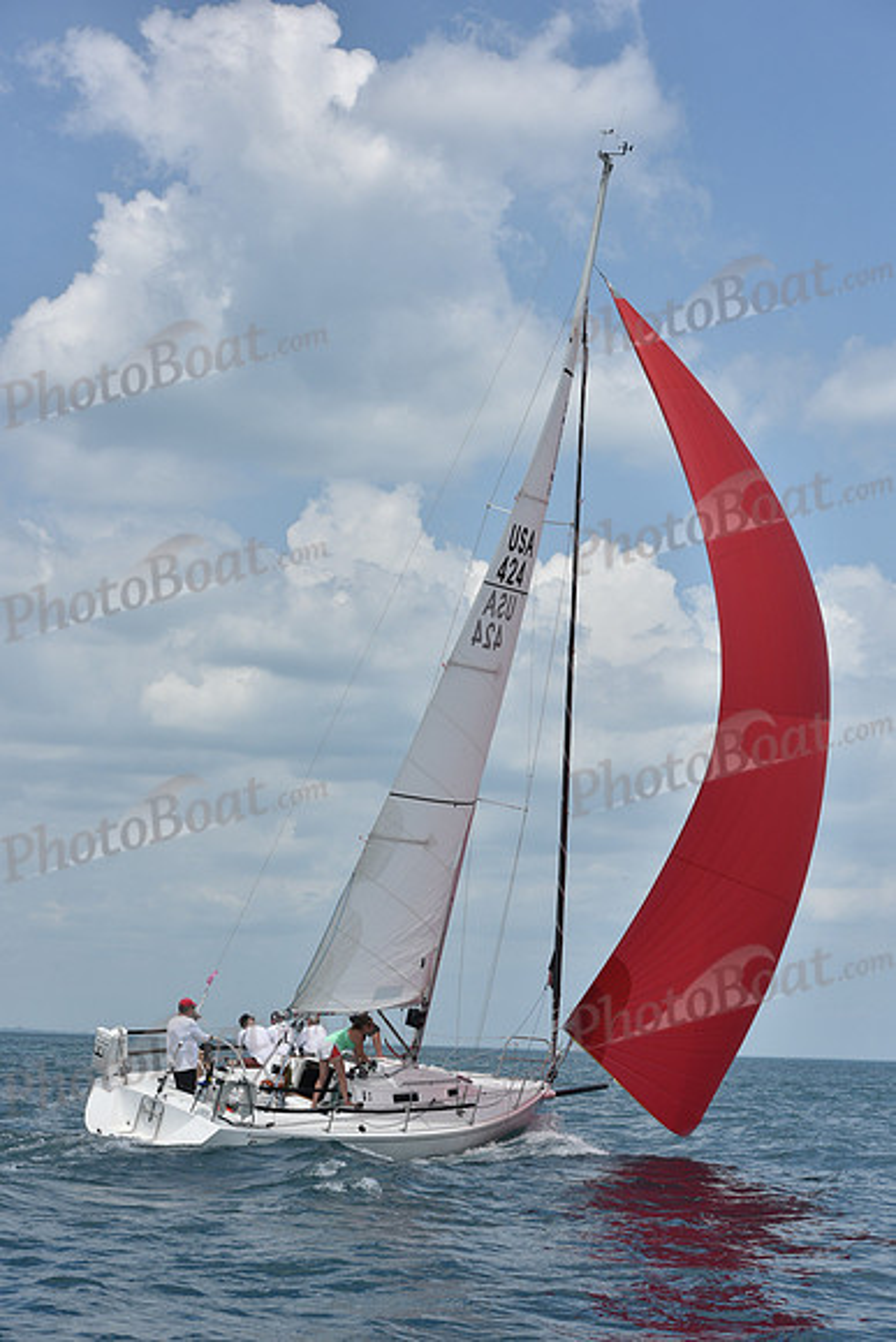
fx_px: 2612
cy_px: 671
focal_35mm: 70
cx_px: 448
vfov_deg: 28.8
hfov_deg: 19.5
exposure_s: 1/1250
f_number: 8
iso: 250
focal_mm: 70
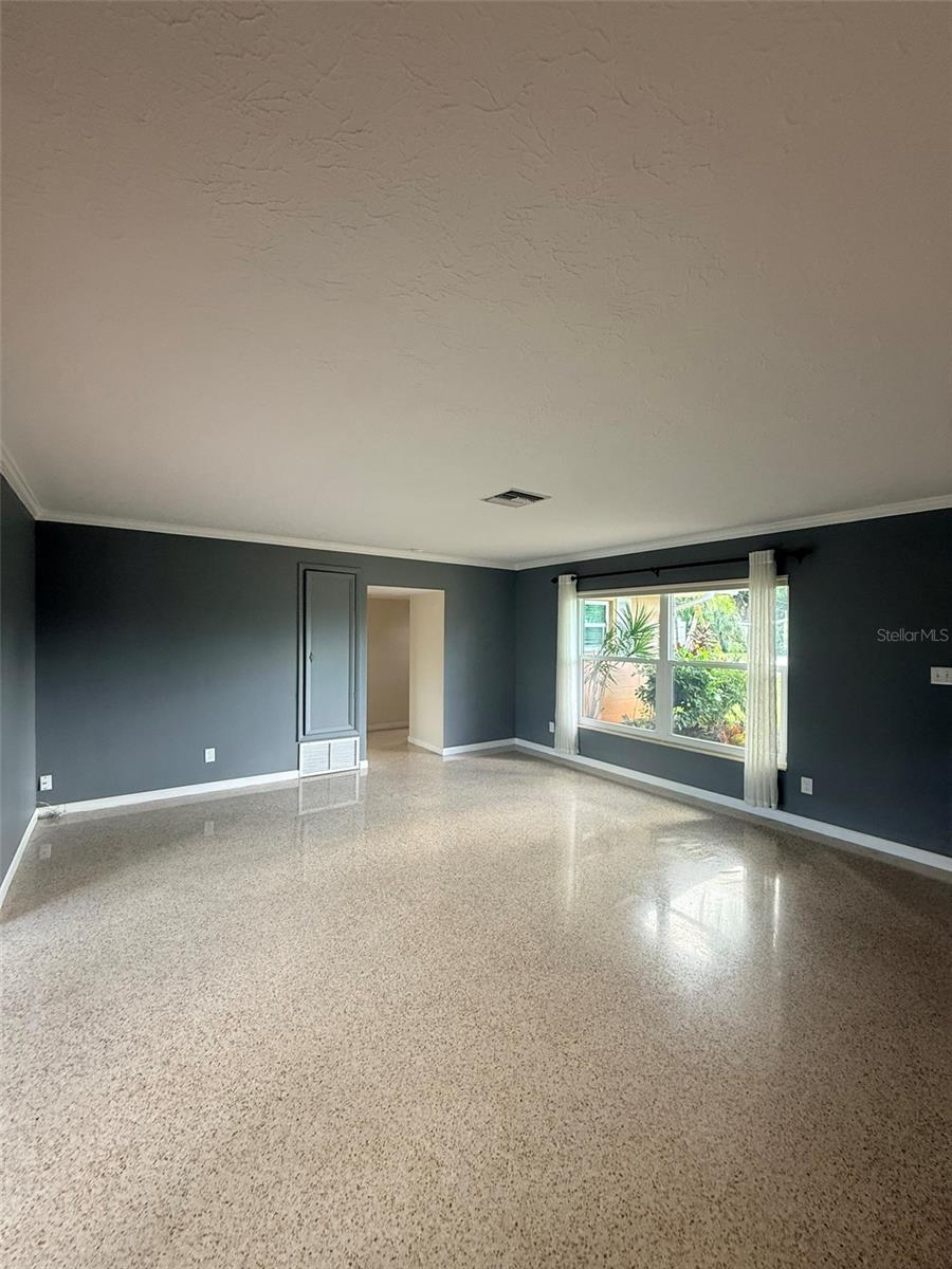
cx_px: 476
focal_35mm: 14
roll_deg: -0.6
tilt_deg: +0.4
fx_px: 513
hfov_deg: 85.7
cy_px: 634
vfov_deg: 102.1
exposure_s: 1/120
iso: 250
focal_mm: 2.22
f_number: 2.2
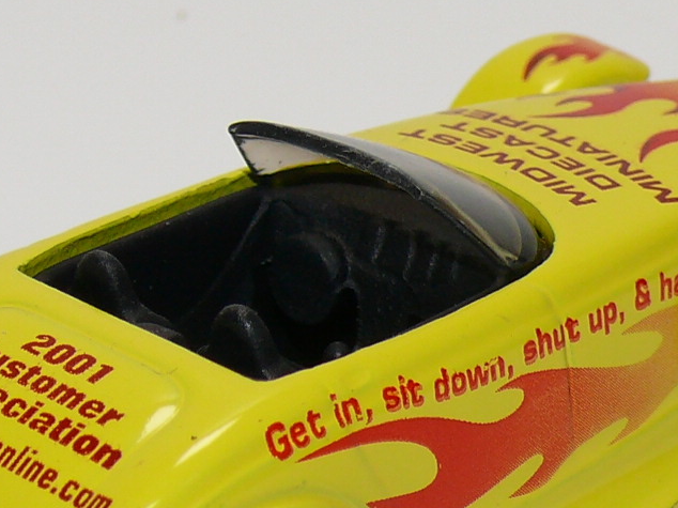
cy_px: 337
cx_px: 413
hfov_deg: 7.6
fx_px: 5091
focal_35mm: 260
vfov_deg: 5.7
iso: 100
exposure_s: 1/30
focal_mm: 13.6
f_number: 4
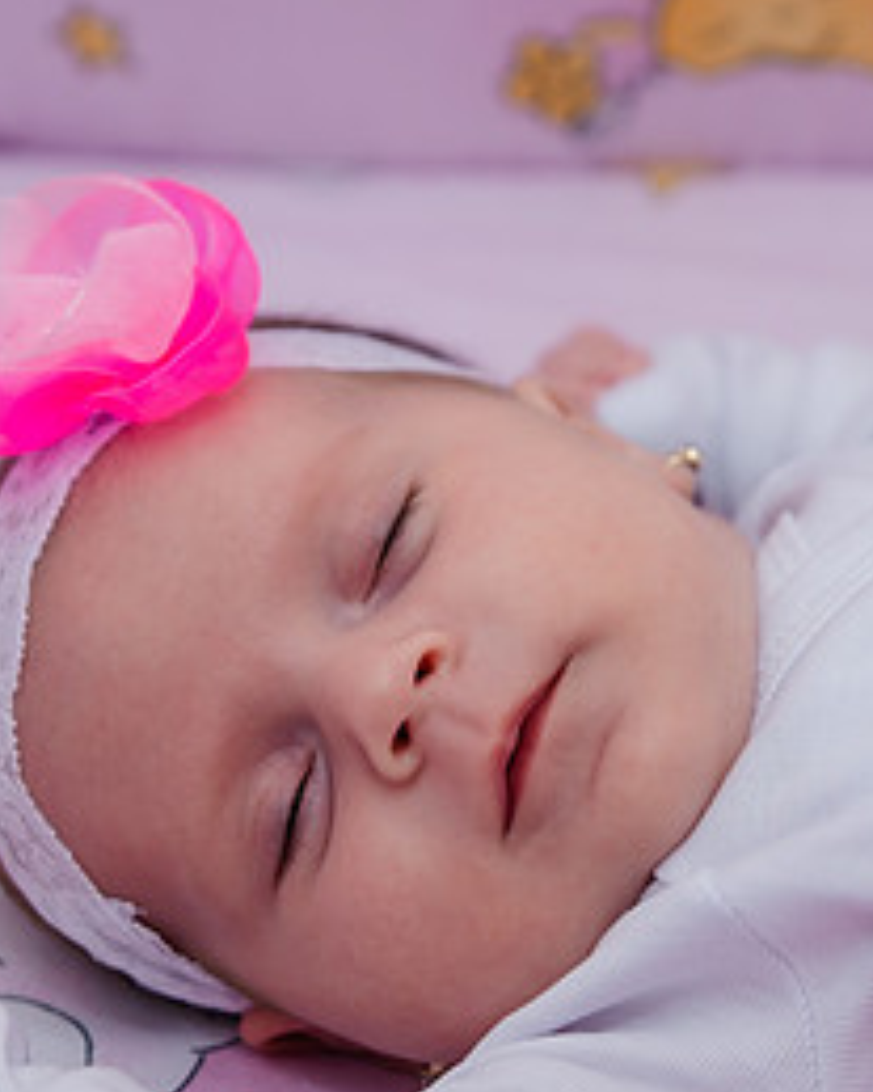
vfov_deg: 16.9
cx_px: 447
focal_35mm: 114
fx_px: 3684
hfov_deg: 13.5
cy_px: 596
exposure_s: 1/250
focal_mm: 46
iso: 200
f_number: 3.5
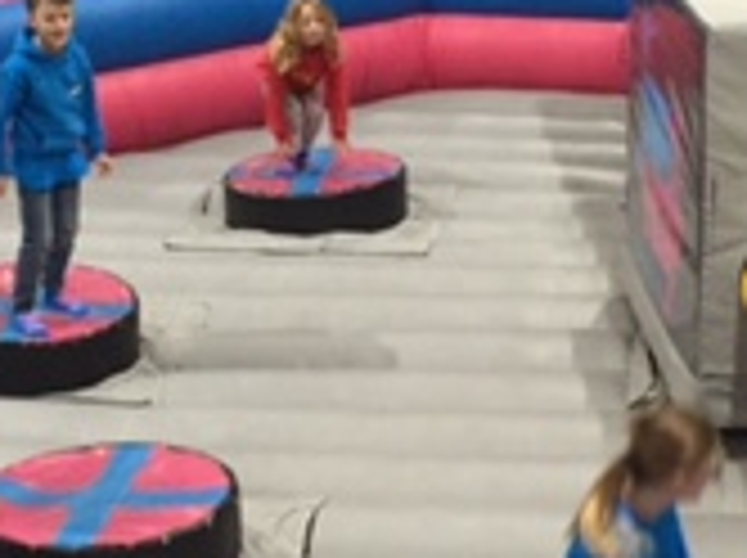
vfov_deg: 13.2
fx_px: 2413
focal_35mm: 112
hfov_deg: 17.6
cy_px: 198
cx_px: 464
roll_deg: +1.2
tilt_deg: -16.8
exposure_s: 1/33
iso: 160
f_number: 2.2
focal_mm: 4.15
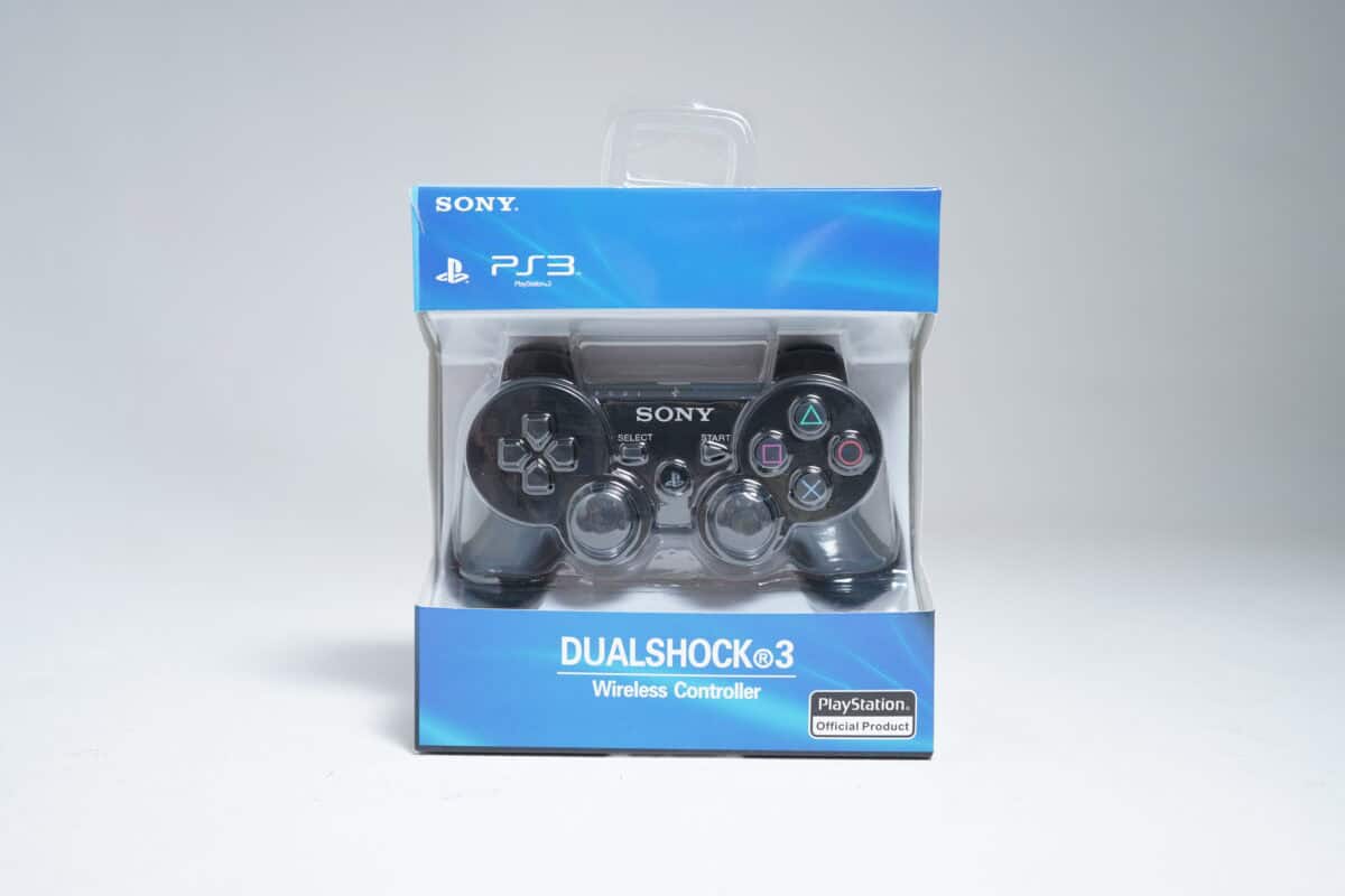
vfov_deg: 40.0
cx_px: 672
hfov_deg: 57.2
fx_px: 1233
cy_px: 448
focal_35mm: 33
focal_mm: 33
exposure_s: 1/13
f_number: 4
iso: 250
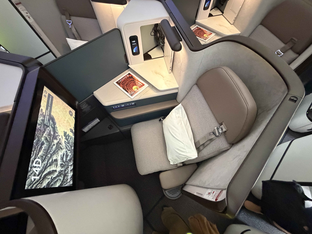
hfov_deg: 102.1
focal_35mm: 14
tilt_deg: -64.3
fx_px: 126
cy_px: 117
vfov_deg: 85.7
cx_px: 156
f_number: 2.2
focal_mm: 2.22
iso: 1250
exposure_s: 1/59
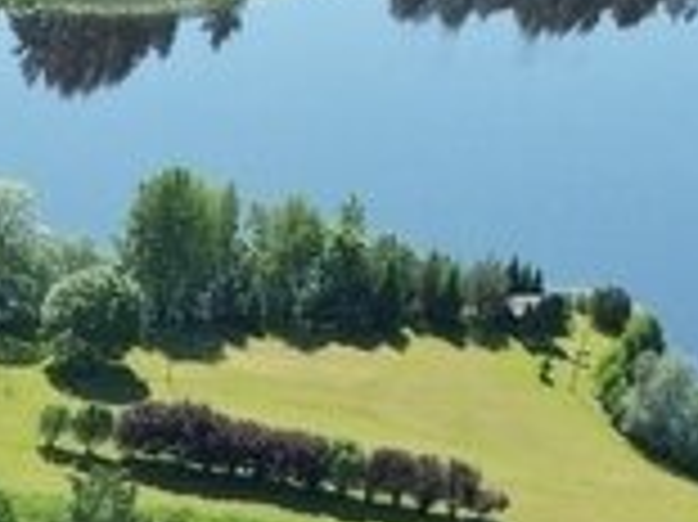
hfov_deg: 11.4
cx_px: -703
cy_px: 1413
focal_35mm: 157
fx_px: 3163
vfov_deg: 8.3
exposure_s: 1/1000
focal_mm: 8.38
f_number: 2.8
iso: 100
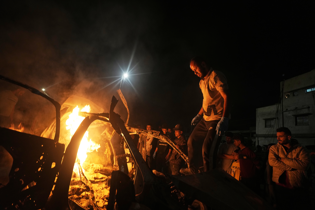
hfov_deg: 94.6
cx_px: 158
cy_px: 105
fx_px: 145
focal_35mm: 17
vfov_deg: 71.7
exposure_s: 1/80
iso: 1600
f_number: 2.8
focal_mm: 16.6
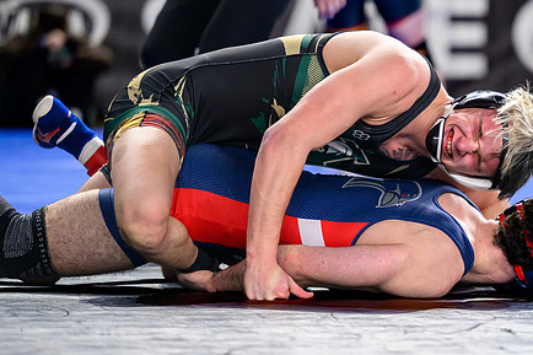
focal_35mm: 290
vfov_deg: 4.7
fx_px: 4292
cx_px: 468
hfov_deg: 7.1
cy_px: 154
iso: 3200
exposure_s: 1/800
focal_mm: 145
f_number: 2.8
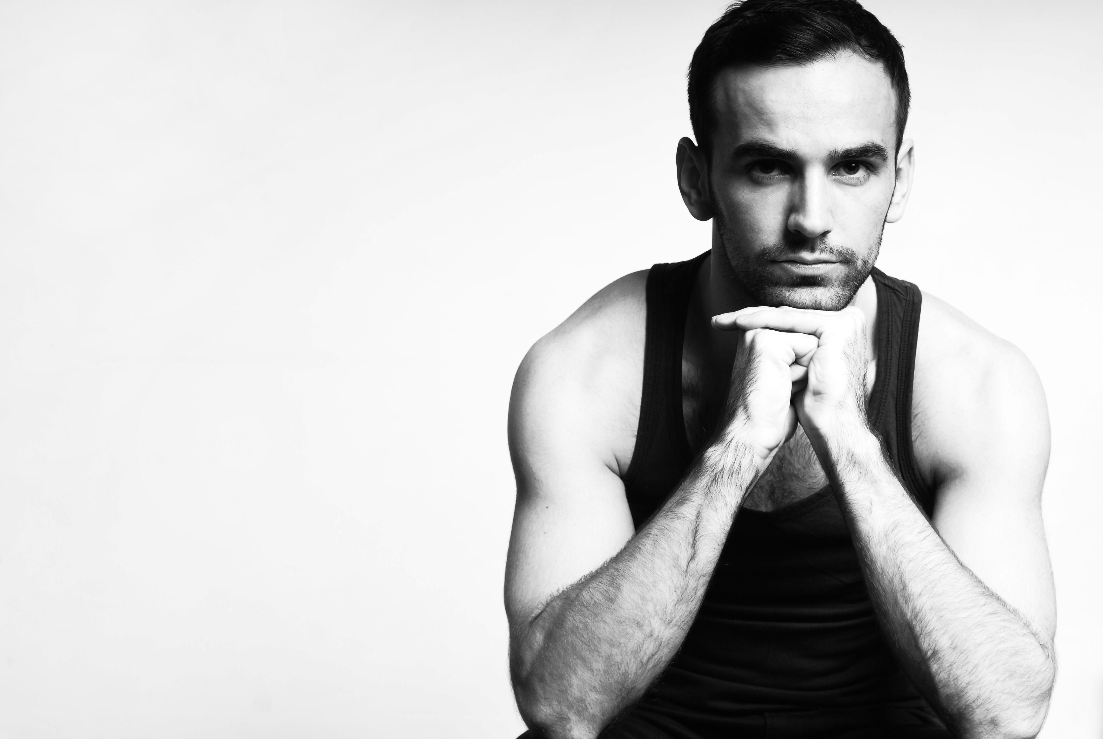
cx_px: 552
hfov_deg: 27.0
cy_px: 370
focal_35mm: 75
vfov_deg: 18.2
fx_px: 2301
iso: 100
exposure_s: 1/320
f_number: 5.6
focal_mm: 50
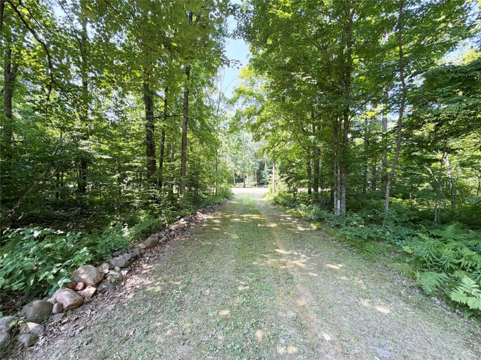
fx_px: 195
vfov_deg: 85.7
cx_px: 240
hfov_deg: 102.1
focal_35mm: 14
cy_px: 180
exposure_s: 1/121
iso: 64
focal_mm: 2.22
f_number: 2.2
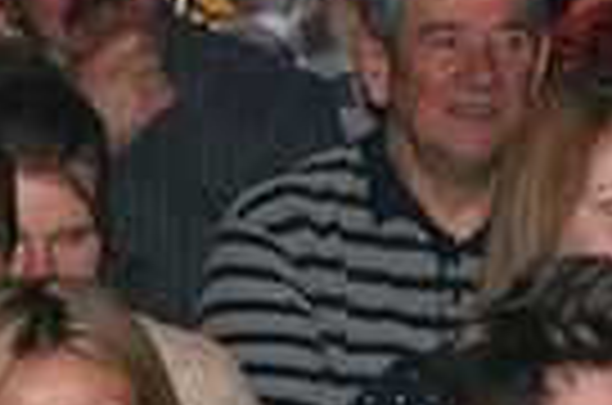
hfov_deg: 3.6
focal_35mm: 582
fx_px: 9871
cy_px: 695
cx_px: 387
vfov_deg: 2.3
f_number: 5.3
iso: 1000
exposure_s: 1/60
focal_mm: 62
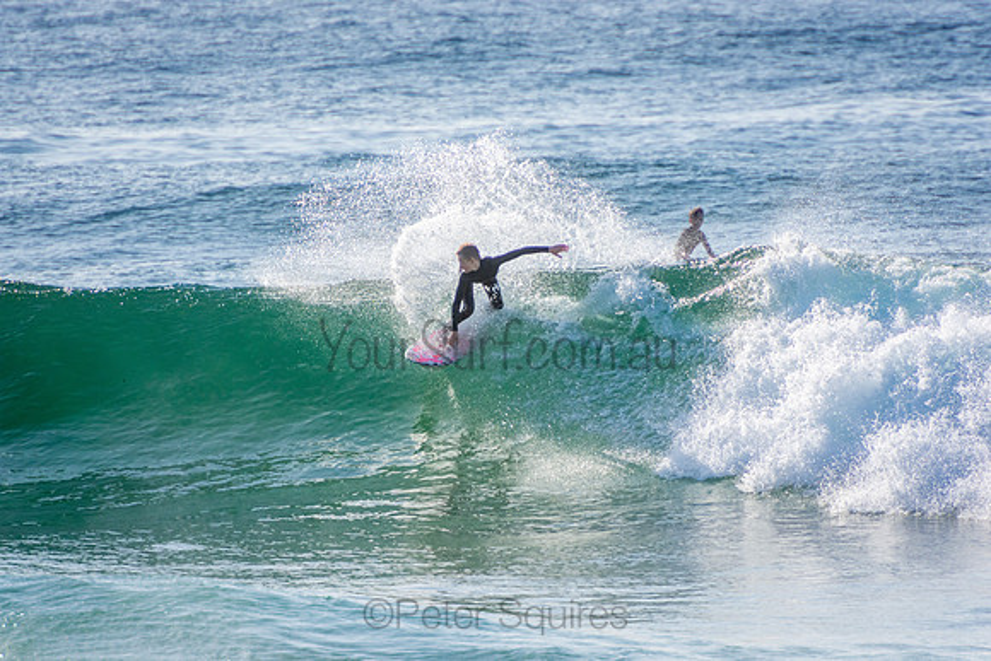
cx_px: 496
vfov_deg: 2.3
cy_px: 330
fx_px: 16520
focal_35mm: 600
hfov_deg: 3.4
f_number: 5.6
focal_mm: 400
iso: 220
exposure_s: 1/2000
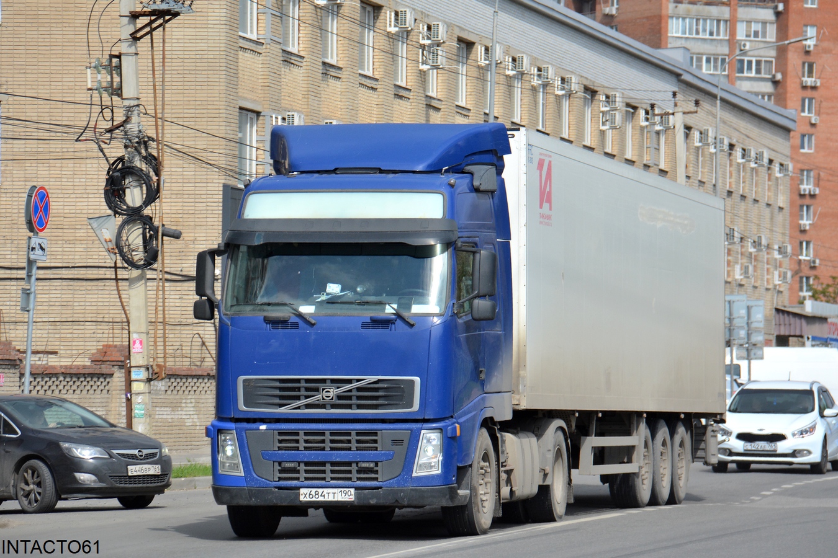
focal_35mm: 158
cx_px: 419
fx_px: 3666
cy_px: 279
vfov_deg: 8.7
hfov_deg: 13.0
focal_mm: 105
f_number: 7.1
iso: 400
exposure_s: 1/1600
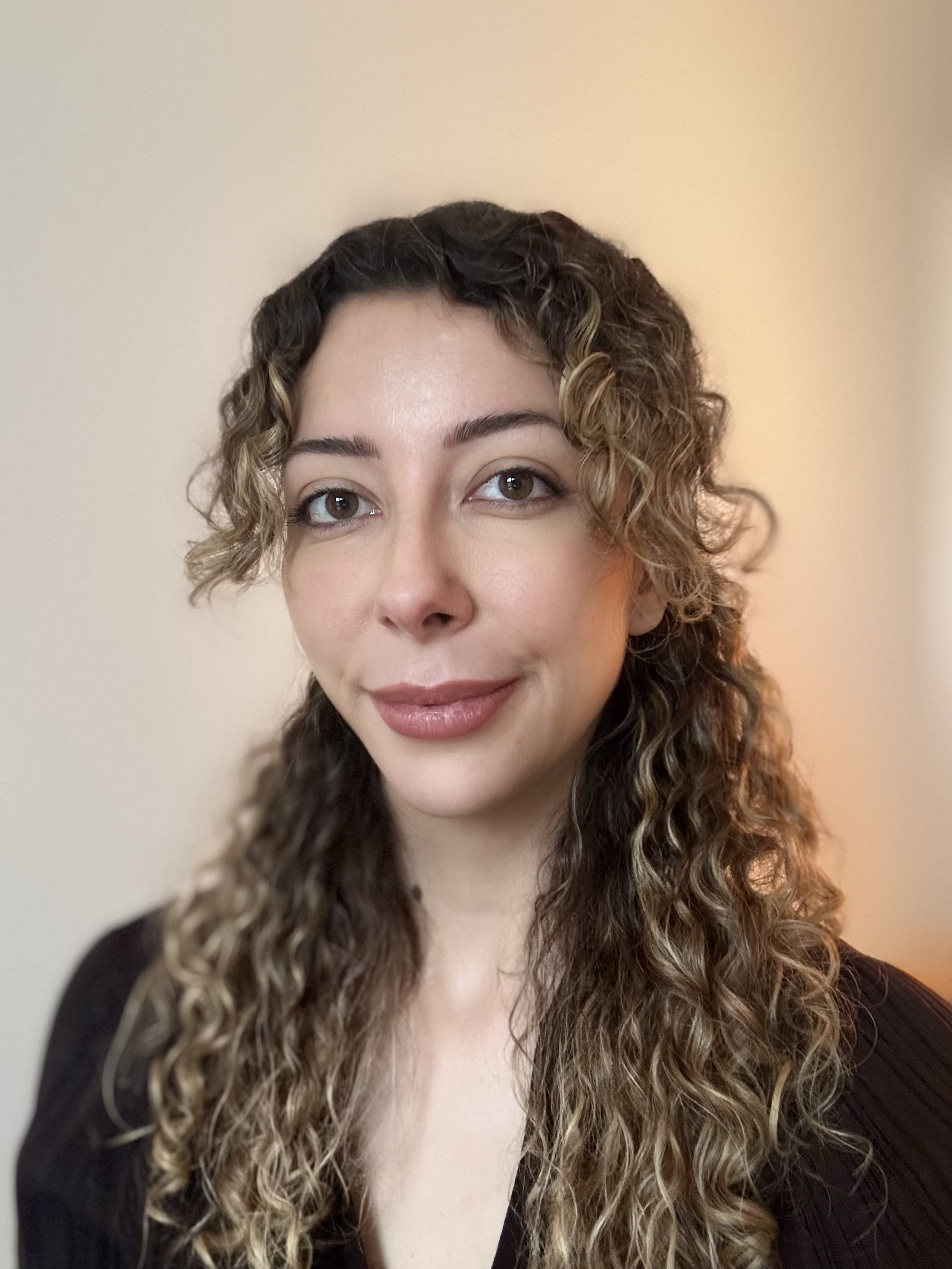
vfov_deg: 60.0
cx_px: 476
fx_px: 1100
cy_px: 634
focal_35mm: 30
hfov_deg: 46.8
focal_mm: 2.69
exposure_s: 1/40
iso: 320
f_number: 1.9
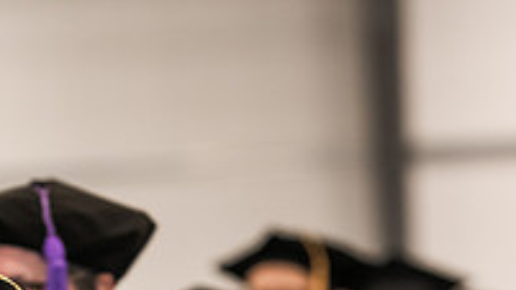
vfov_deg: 3.3
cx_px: 8
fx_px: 5034
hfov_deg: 5.9
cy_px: 494
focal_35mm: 368
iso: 2000
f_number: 3.2
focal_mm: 122
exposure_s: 1/200
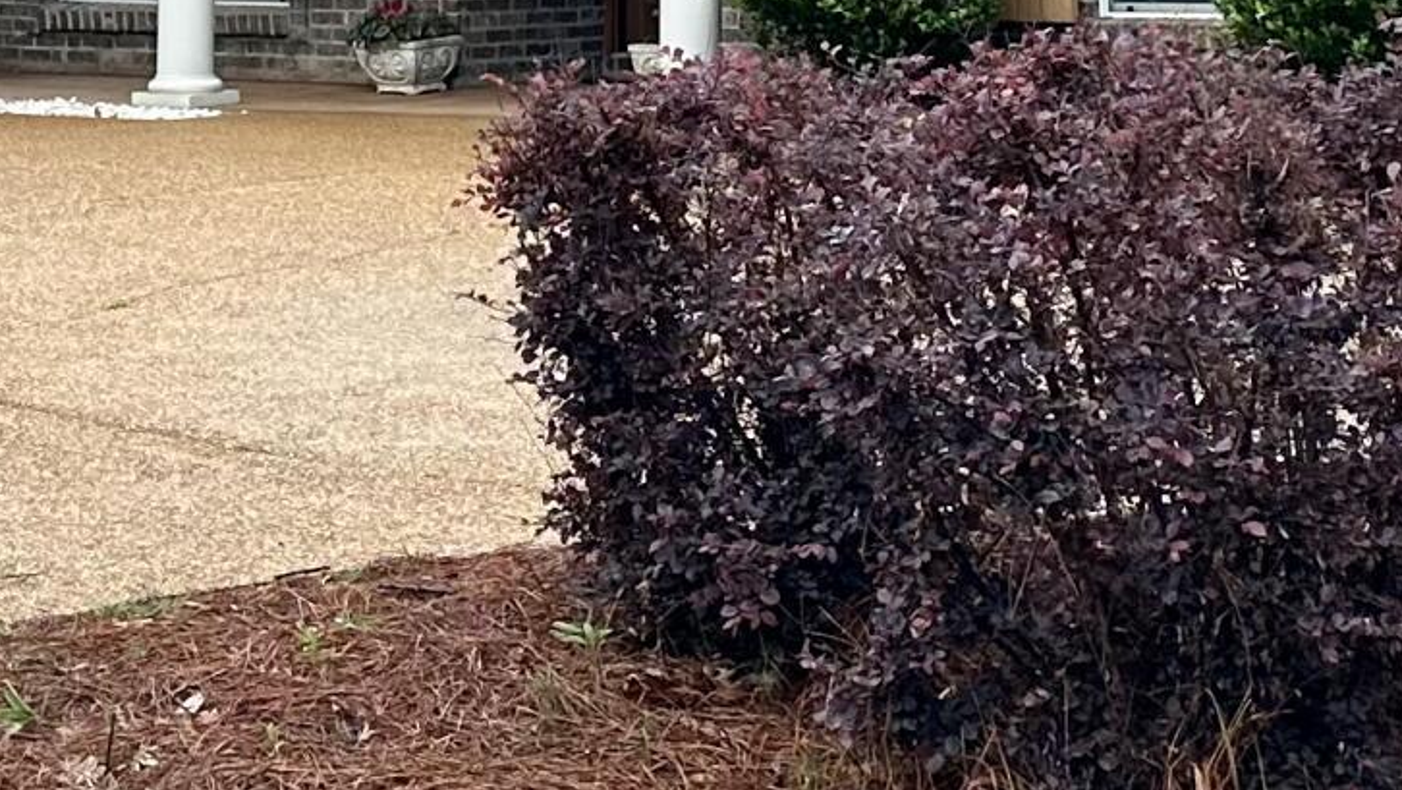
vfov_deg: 10.9
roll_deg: -0.5
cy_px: -342
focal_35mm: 108
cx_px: 415
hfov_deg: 19.7
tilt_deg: +3.6
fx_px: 4016
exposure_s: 1/223
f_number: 1.78
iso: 80
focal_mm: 6.86
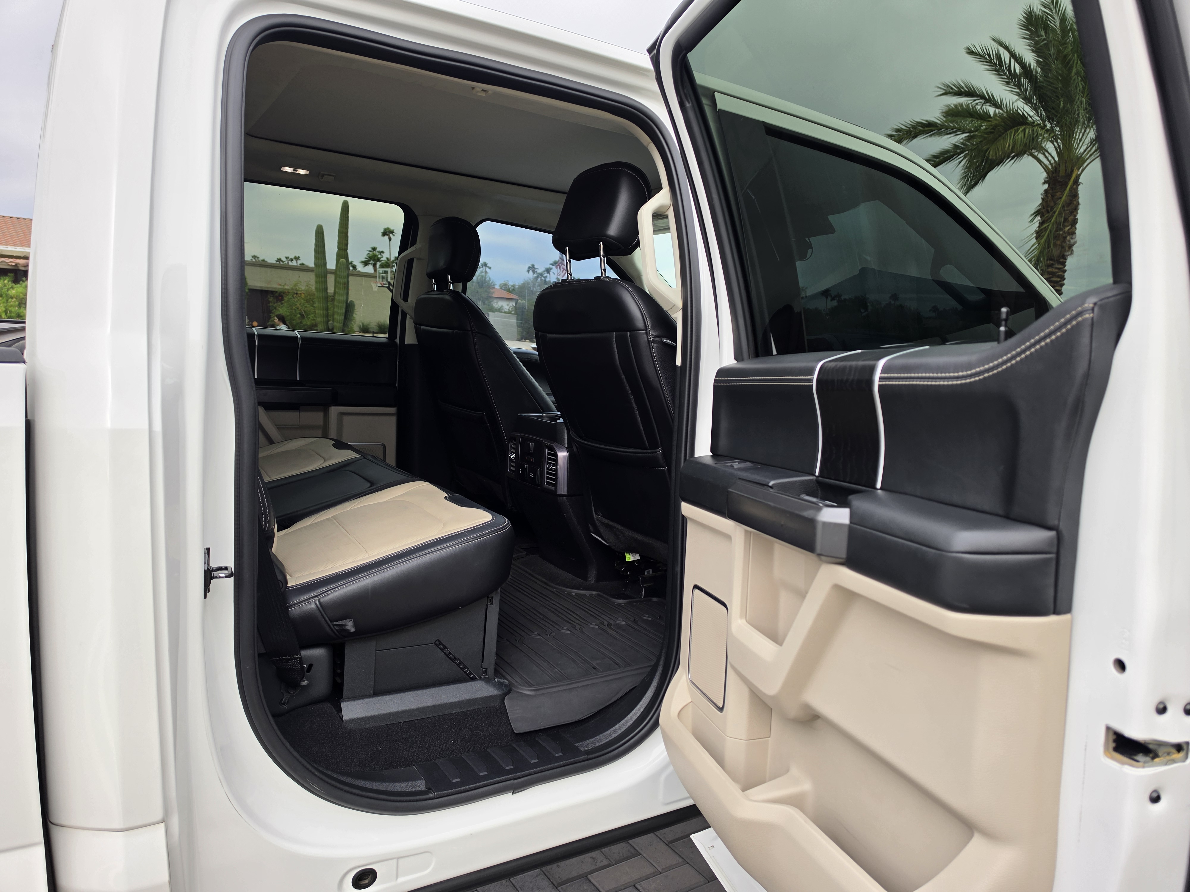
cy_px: 446
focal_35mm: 23
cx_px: 595
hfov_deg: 73.9
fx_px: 791
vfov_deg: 58.9
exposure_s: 1/222
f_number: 1.4
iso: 10
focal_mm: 6.5
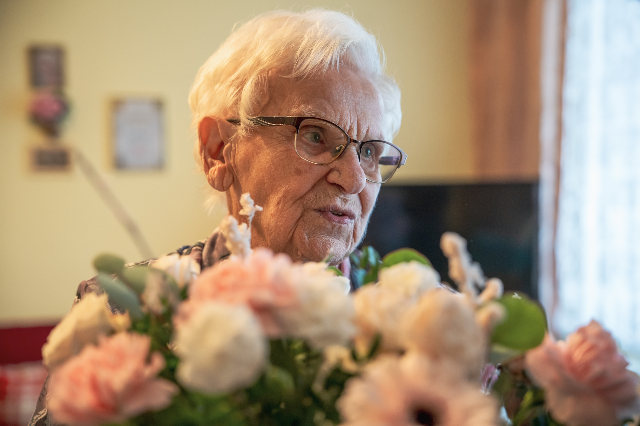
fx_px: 924
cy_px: 213
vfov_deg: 26.0
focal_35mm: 52
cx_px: 320
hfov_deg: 38.2
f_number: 2.8
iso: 2000
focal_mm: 52
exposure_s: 1/125
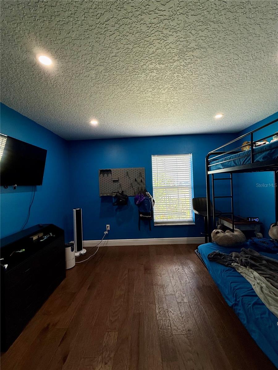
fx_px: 150
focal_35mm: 14
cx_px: 139
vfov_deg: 102.1
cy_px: 185
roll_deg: +2.5
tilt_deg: -0.3
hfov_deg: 85.7
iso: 80
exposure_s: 1/120
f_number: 2.2
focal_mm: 2.22
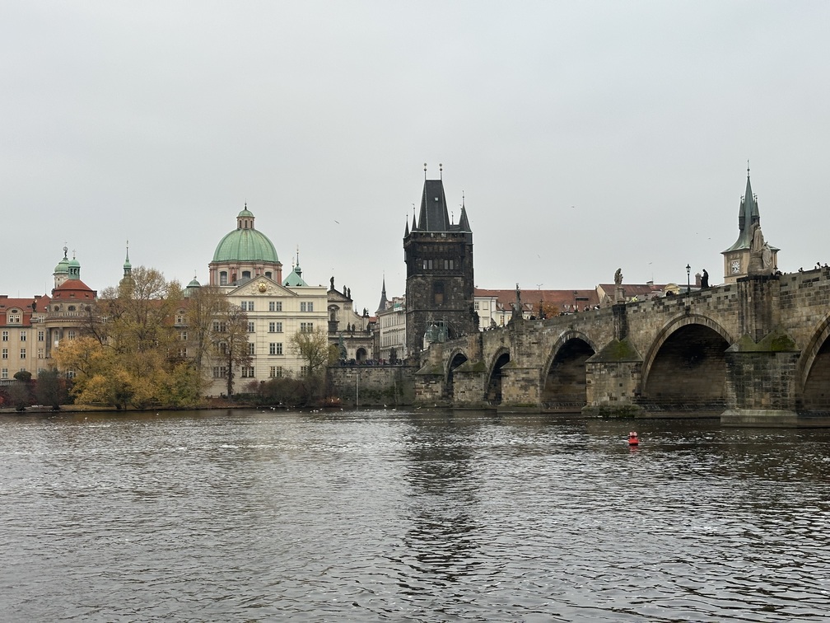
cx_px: 415
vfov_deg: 30.3
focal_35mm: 48
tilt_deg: +3.8
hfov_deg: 39.7
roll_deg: +0.6
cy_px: 312
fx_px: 1151
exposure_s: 1/228
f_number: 1.78
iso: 50
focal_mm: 6.86
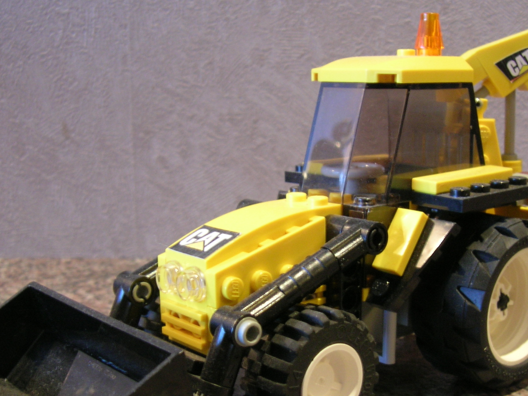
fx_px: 808
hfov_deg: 36.2
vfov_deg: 27.3
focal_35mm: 53
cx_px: 285
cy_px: 266
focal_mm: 5.7
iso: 80
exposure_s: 1/3.8
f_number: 2.9
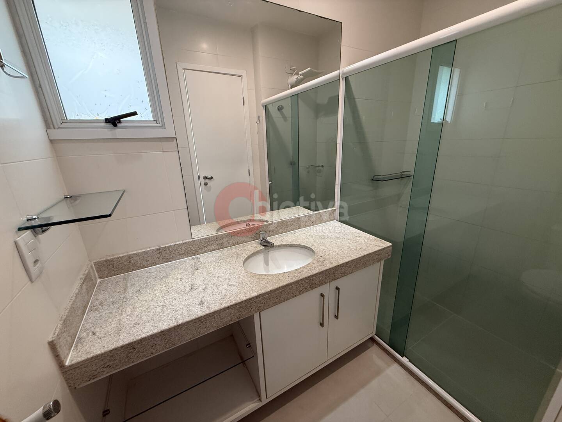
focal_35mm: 14
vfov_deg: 85.7
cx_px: 281
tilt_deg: -17.4
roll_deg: +1.5
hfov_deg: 102.1
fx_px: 227
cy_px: 211
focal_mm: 2.22
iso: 250
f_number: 2.2
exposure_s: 1/60
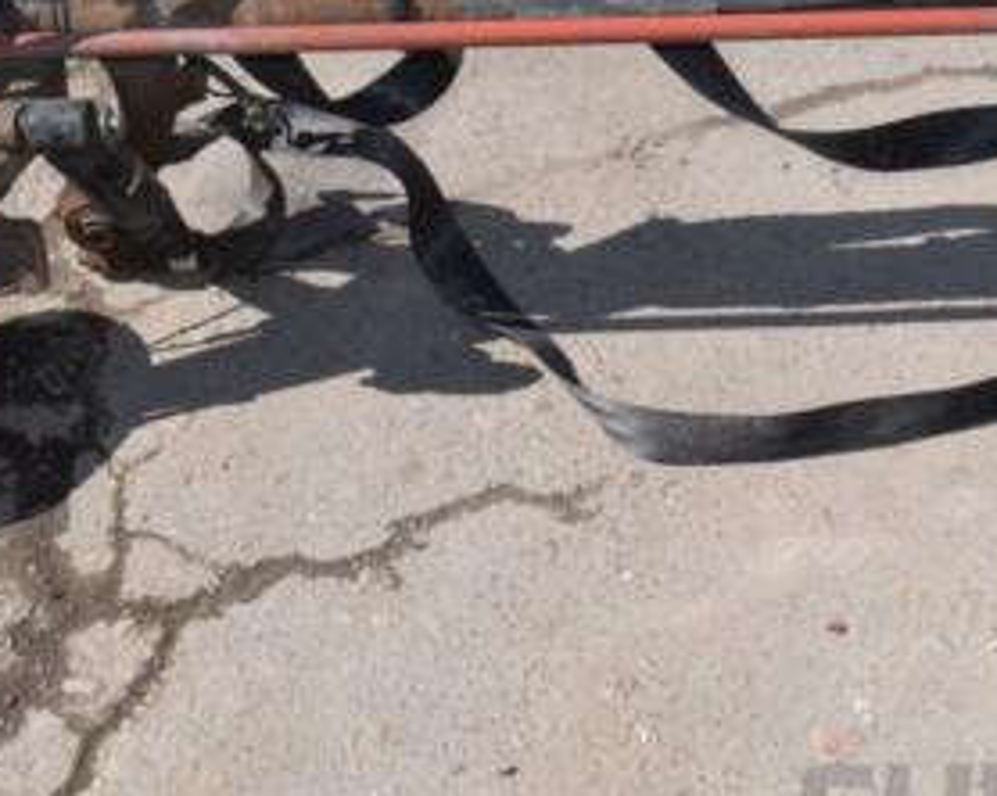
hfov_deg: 23.9
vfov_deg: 19.4
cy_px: 341
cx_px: 735
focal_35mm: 79
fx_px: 2329
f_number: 25
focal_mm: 26
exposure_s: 1/200
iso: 800
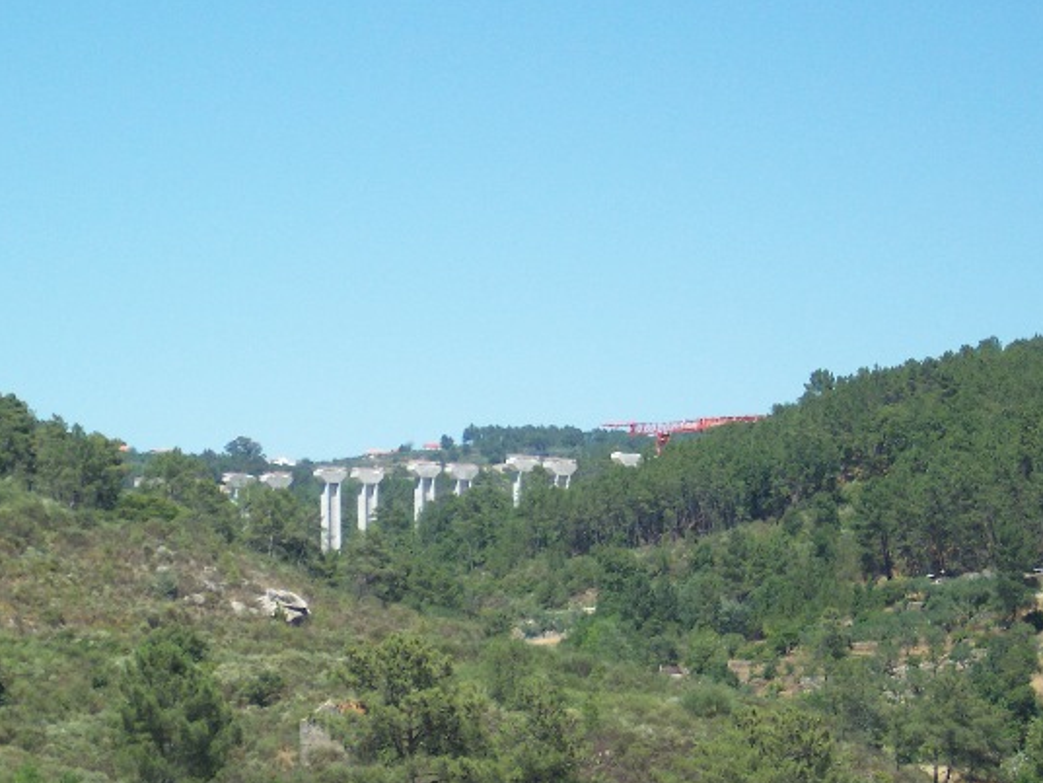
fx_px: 5122
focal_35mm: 170
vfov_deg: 8.7
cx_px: 463
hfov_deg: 11.6
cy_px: 421
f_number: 4.8
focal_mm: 24
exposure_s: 1/500
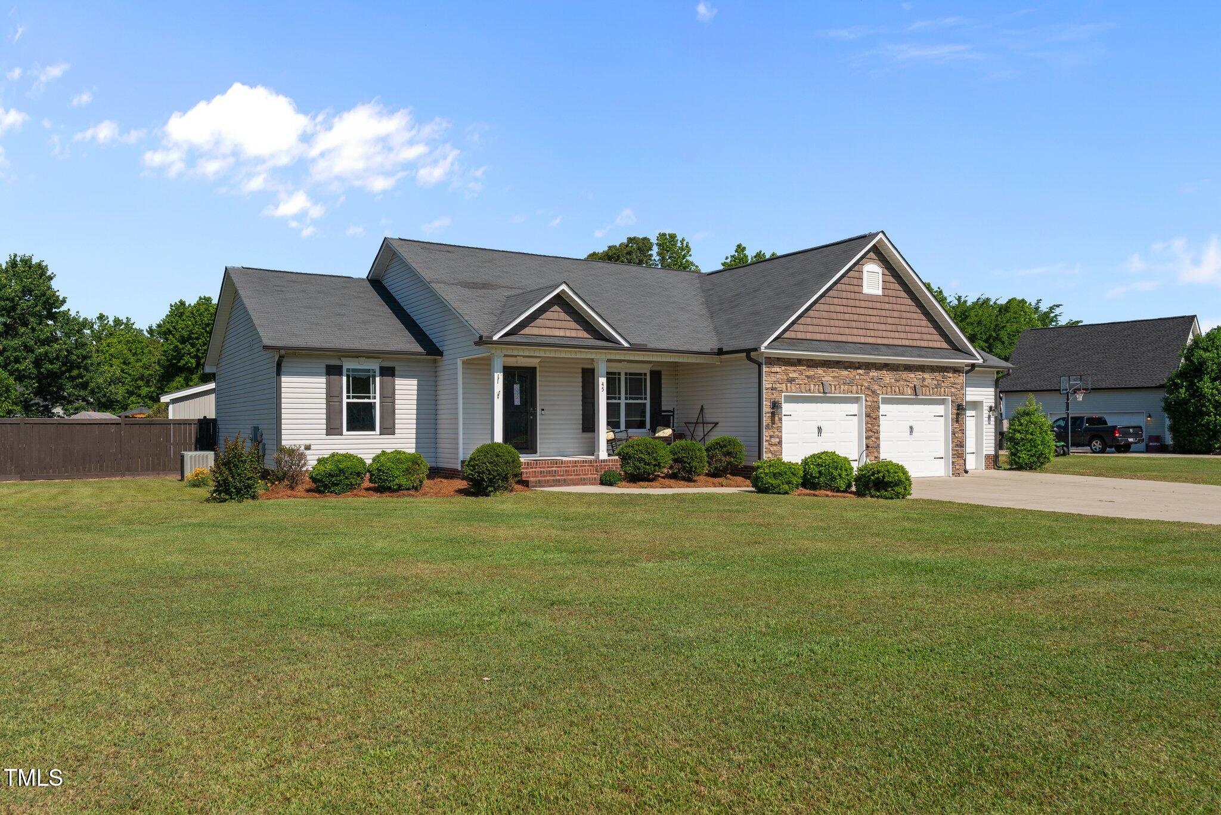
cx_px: 610
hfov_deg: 70.4
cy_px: 408
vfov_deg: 50.4
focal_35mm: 26
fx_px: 865
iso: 400
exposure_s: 1/1250
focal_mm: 25.5
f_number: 8
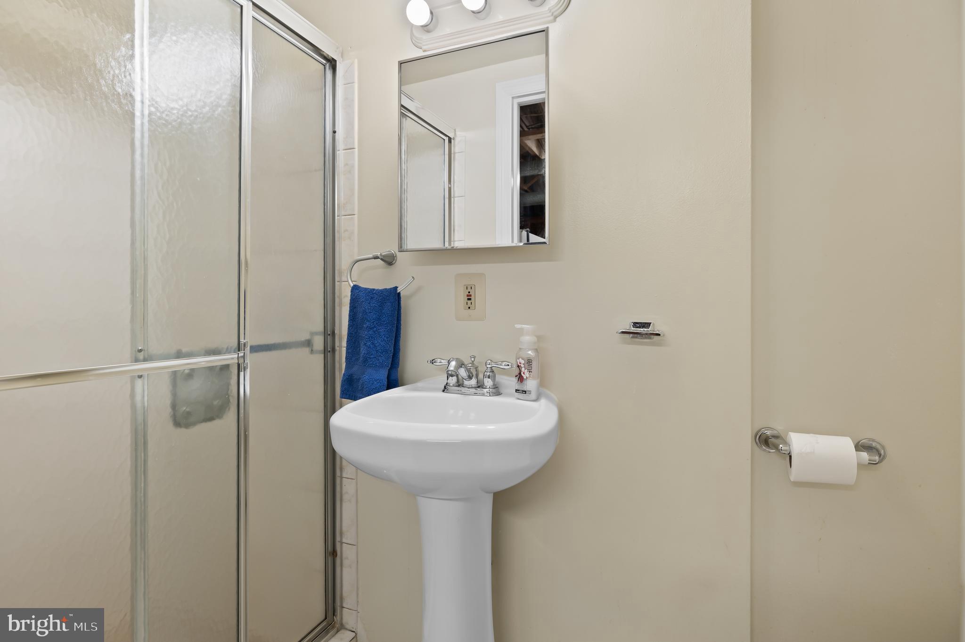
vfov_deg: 67.3
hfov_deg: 90.0
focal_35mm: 18
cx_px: 482
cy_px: 321
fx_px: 482
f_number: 6.3
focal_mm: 18
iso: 100
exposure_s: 1/2
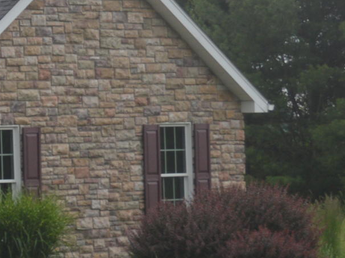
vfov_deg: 5.2
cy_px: 109
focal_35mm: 285
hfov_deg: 6.6
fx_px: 2840
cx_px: -456
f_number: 5.3
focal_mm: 40
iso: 140
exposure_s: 1/125
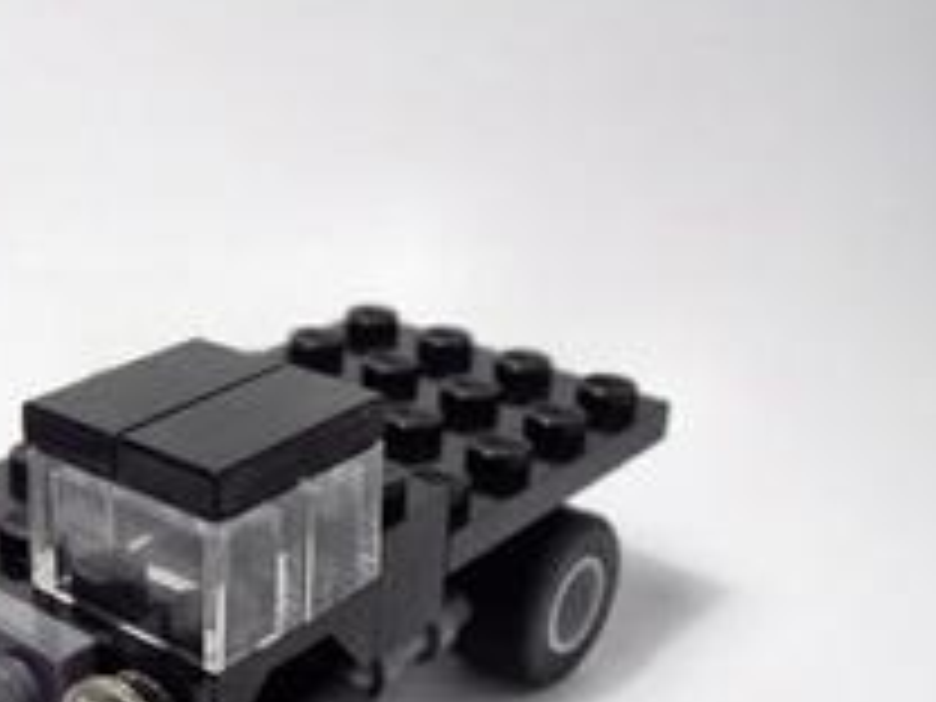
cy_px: 554
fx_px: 1731
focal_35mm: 64
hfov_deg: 29.8
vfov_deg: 22.6
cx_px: 243
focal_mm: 6.61
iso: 80
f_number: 3.9
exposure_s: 1/100
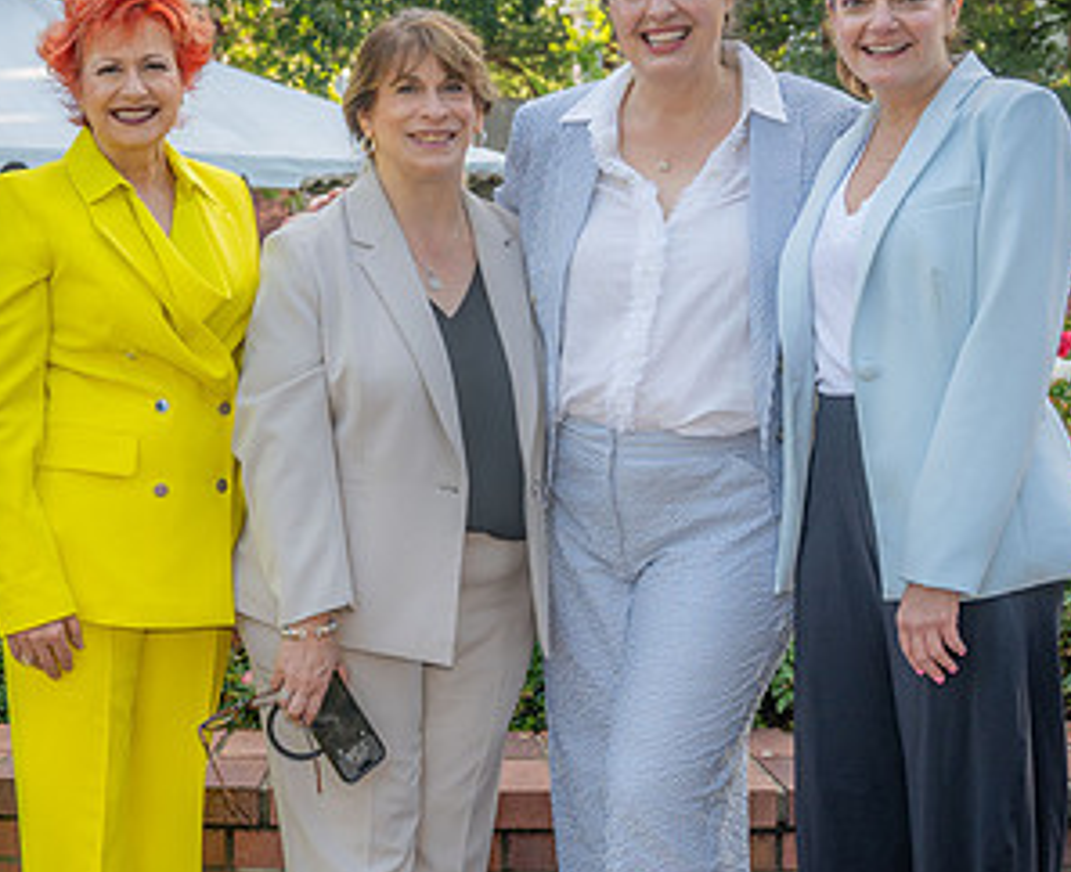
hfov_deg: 25.5
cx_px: 241
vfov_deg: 21.2
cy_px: 472
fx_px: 2331
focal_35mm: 73
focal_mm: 34.5
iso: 320
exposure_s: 1/160
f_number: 5
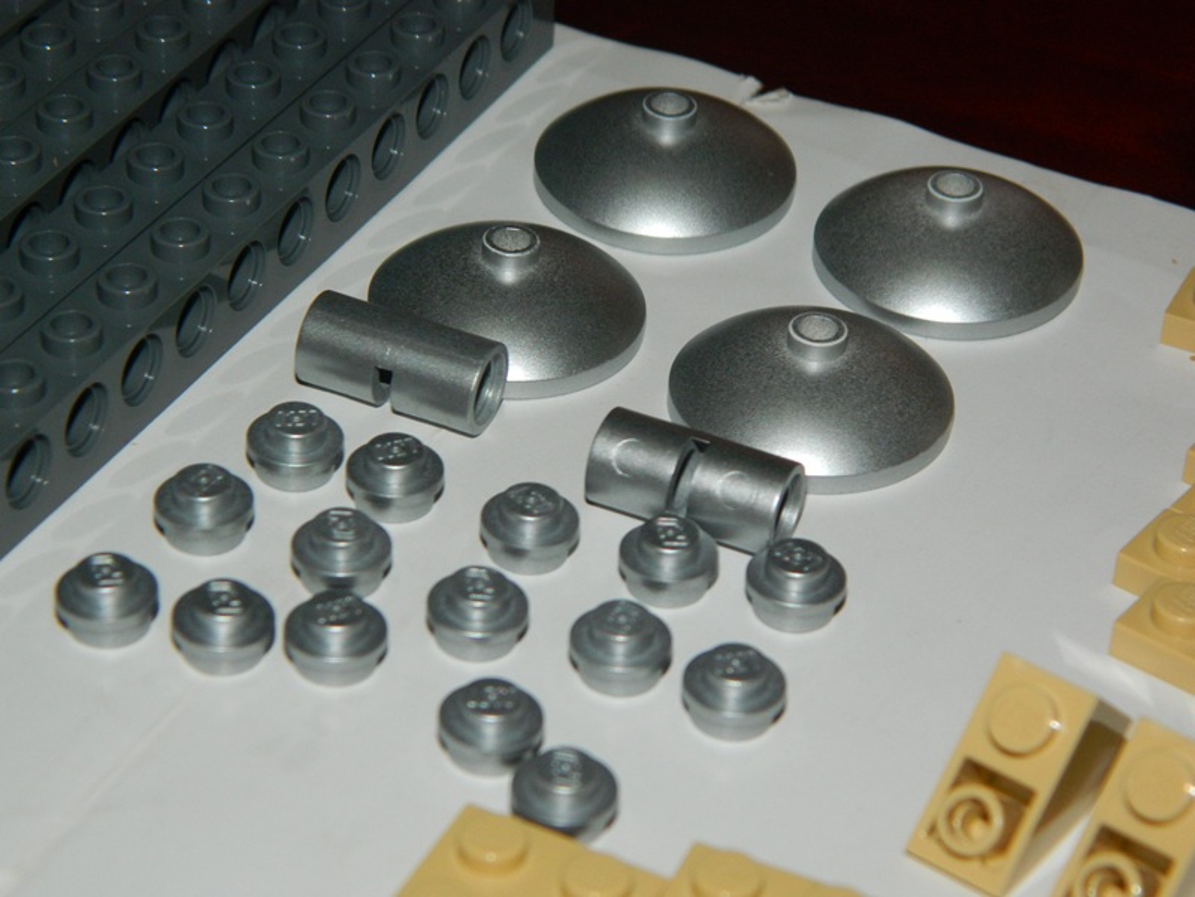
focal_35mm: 103
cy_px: 448
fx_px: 3556
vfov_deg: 14.4
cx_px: 598
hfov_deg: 19.1
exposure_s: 1/60
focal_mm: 18.6
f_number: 12.6
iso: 200
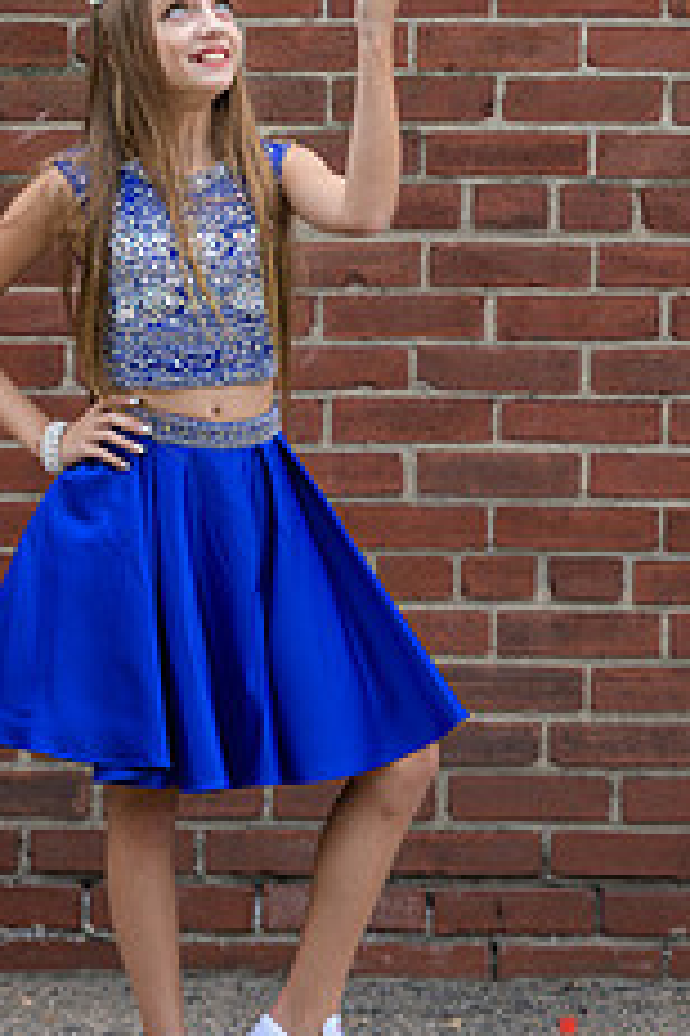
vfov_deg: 7.5
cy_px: 238
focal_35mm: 273
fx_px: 7848
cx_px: 202
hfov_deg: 5.0
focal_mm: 140
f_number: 3.2
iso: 200
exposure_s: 1/1000
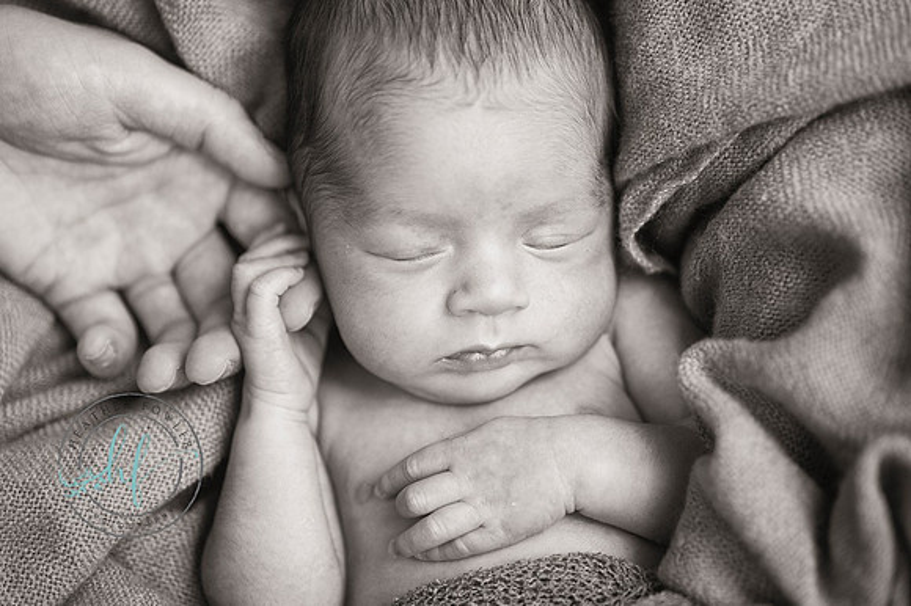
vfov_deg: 15.2
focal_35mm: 90
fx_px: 2276
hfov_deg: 22.6
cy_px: 303
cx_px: 456
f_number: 0.86
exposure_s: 1.08
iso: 1250
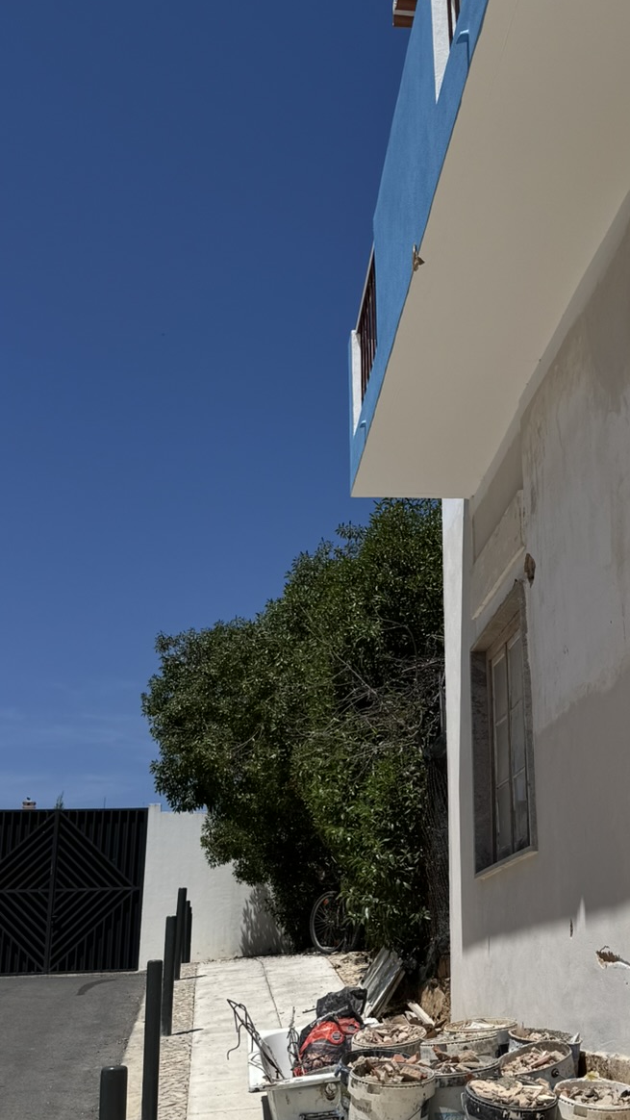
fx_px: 1366
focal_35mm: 46
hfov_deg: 25.4
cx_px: 539
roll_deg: +2.6
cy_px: 528
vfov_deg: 44.6
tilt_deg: +18.3
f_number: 1.78
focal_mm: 6.76
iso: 80
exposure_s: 1/9009
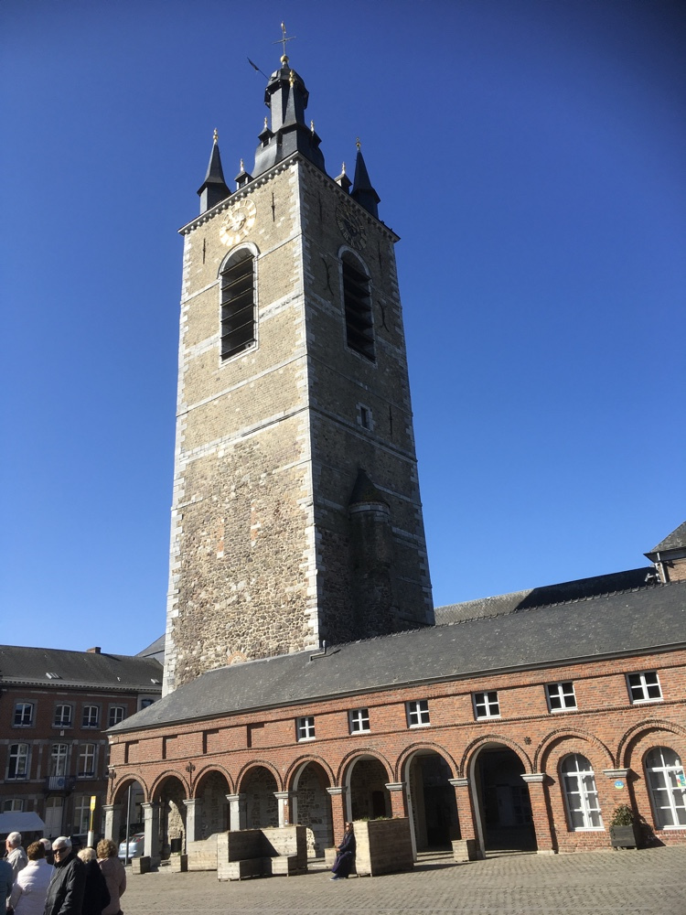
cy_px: 458
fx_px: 766
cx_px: 343
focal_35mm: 29
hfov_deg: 48.2
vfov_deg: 61.7
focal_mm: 4.15
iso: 25
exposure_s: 1/1350
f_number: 2.2
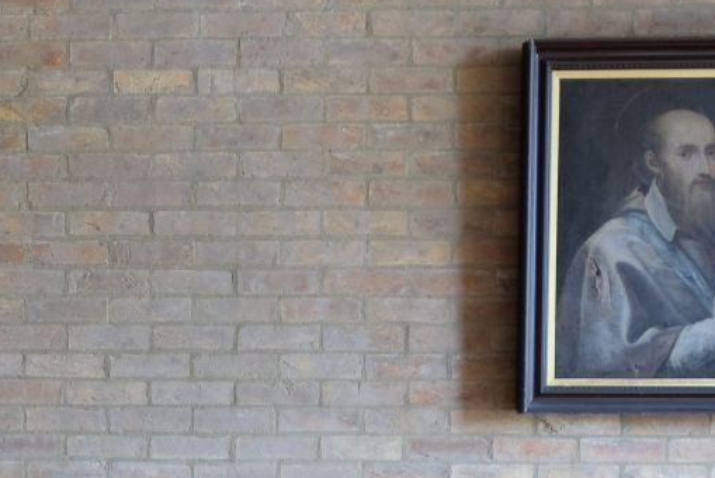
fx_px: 2106
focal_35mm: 106
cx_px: -256
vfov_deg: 12.7
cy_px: 508
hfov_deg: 17.8
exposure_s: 1/52
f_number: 4
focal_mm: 24
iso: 800
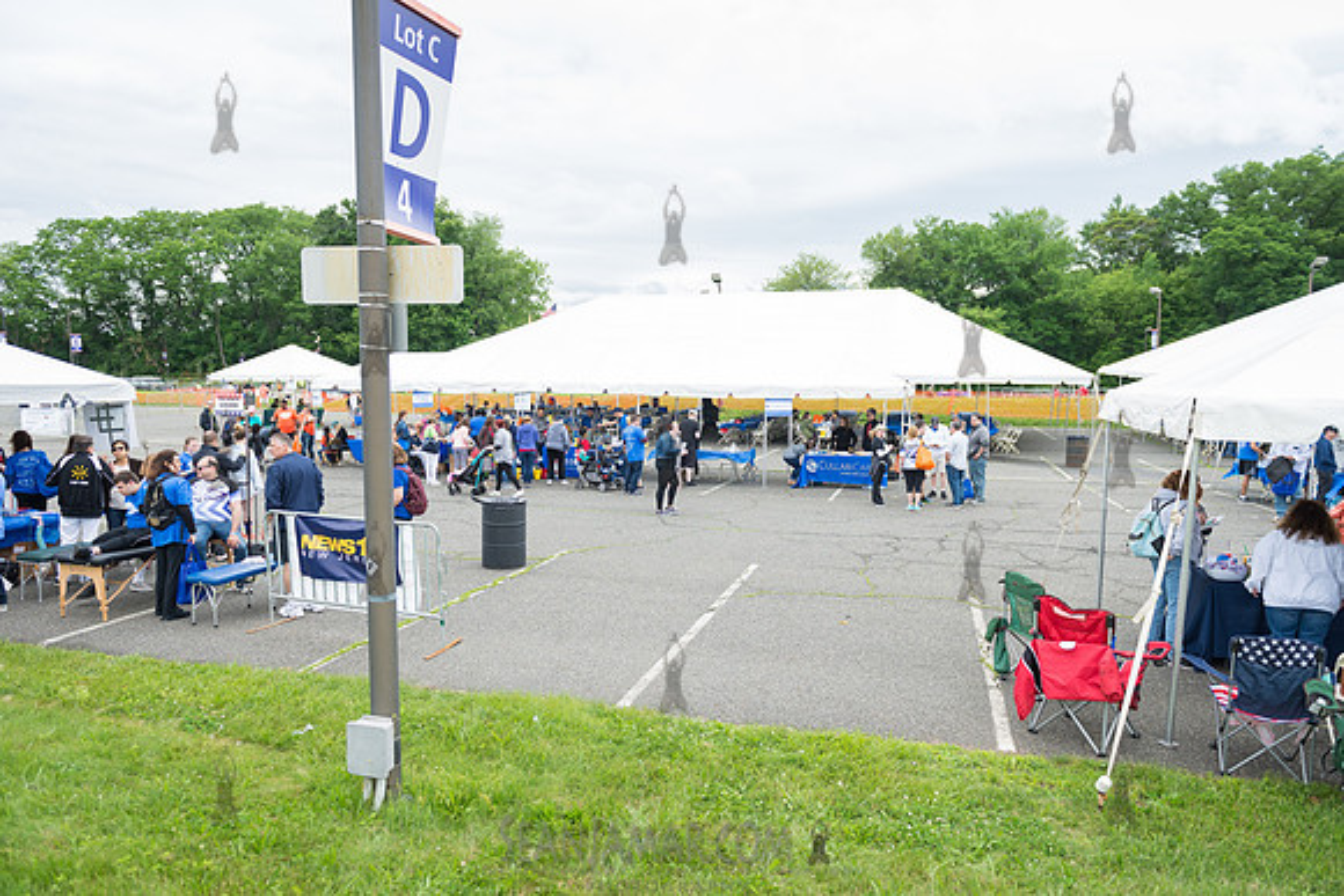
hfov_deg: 73.7
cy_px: 448
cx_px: 672
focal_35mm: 24
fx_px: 896
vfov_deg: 53.2
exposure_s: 1/800
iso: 200
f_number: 3.5
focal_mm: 24
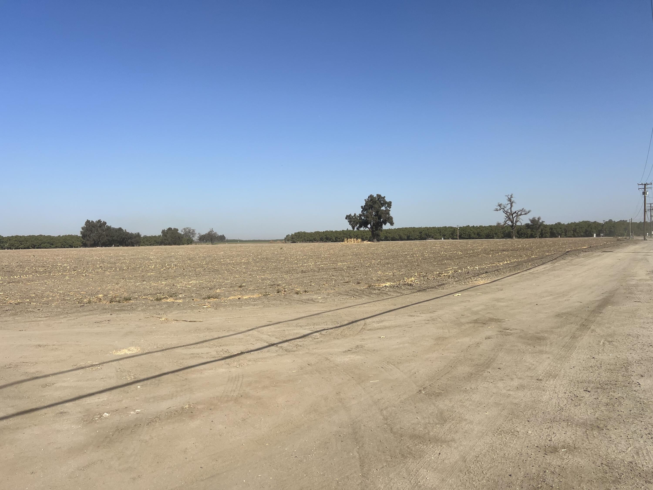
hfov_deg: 67.3
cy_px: 245
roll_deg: +0.7
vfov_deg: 53.1
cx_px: 326
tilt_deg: -2.3
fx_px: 490
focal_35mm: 26
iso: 50
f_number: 1.5
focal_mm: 5.7
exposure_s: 1/6579
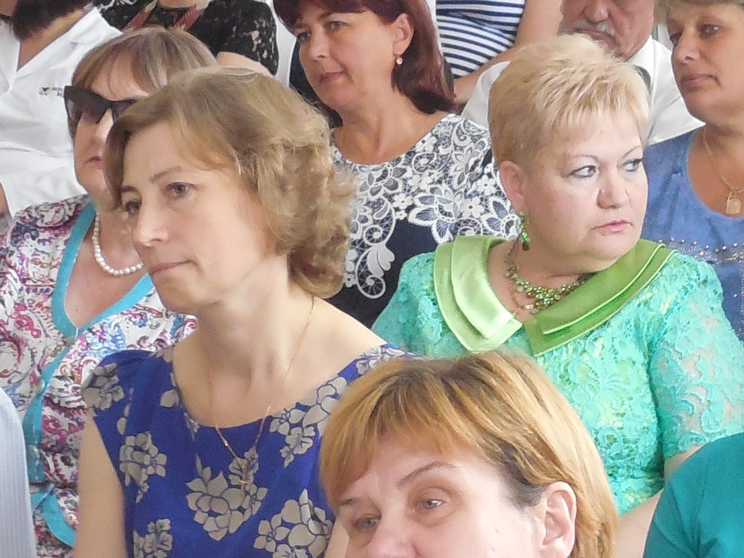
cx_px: 454
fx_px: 3482
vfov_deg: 9.1
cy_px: 532
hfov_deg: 12.2
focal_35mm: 162
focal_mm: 8.7
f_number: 4
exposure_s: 1/13
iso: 400
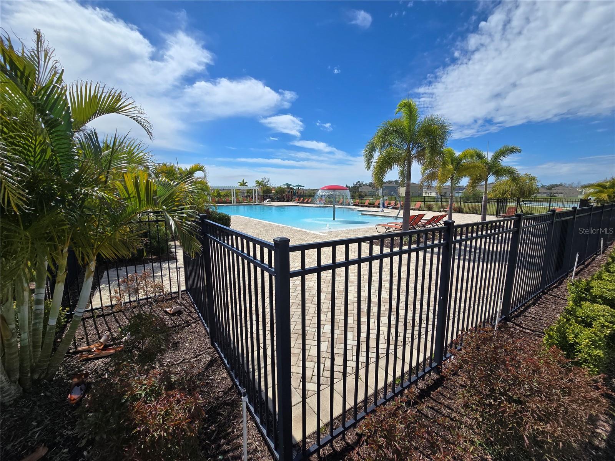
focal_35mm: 13
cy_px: 230
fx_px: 231
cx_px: 308
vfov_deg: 89.9
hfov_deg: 106.2
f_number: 2.2
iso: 50
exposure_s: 1/3390
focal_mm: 2.2
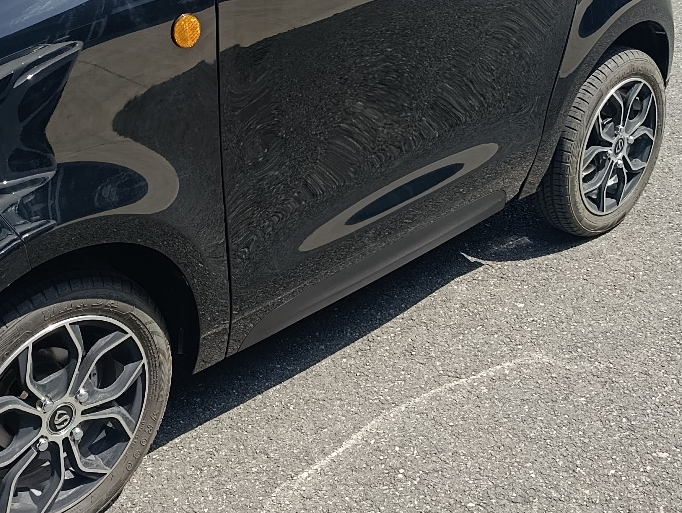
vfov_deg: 25.3
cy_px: 37
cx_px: 222
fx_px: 1105
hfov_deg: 34.0
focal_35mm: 56
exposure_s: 1/276
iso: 50
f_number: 1.65
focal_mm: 6.11
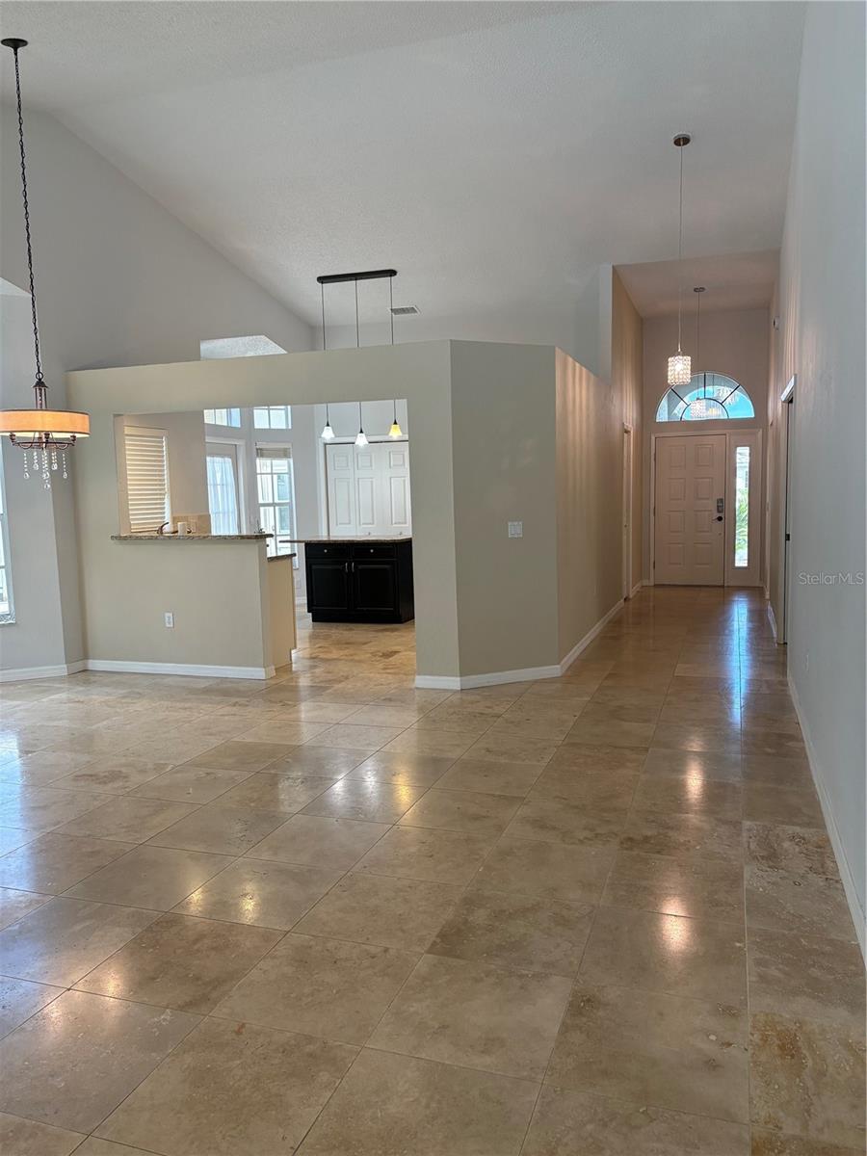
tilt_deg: -5.0
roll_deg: +0.2
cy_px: 578
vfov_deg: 67.3
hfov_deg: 53.1
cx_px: 434
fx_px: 868
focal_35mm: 26
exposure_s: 1/120
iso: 125
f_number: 1.6
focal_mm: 5.96
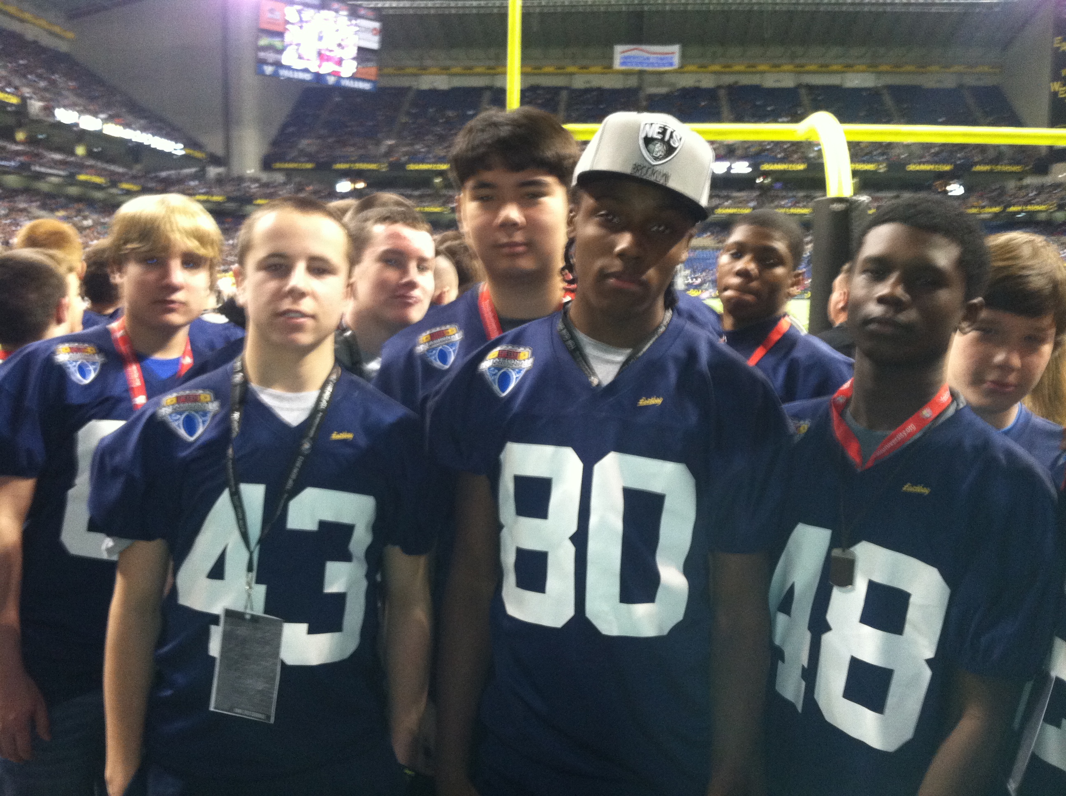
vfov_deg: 40.6
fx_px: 1076
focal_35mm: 35
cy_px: 398
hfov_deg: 52.7
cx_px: 533
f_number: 2.8
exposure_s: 1/15
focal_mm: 3.85
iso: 250
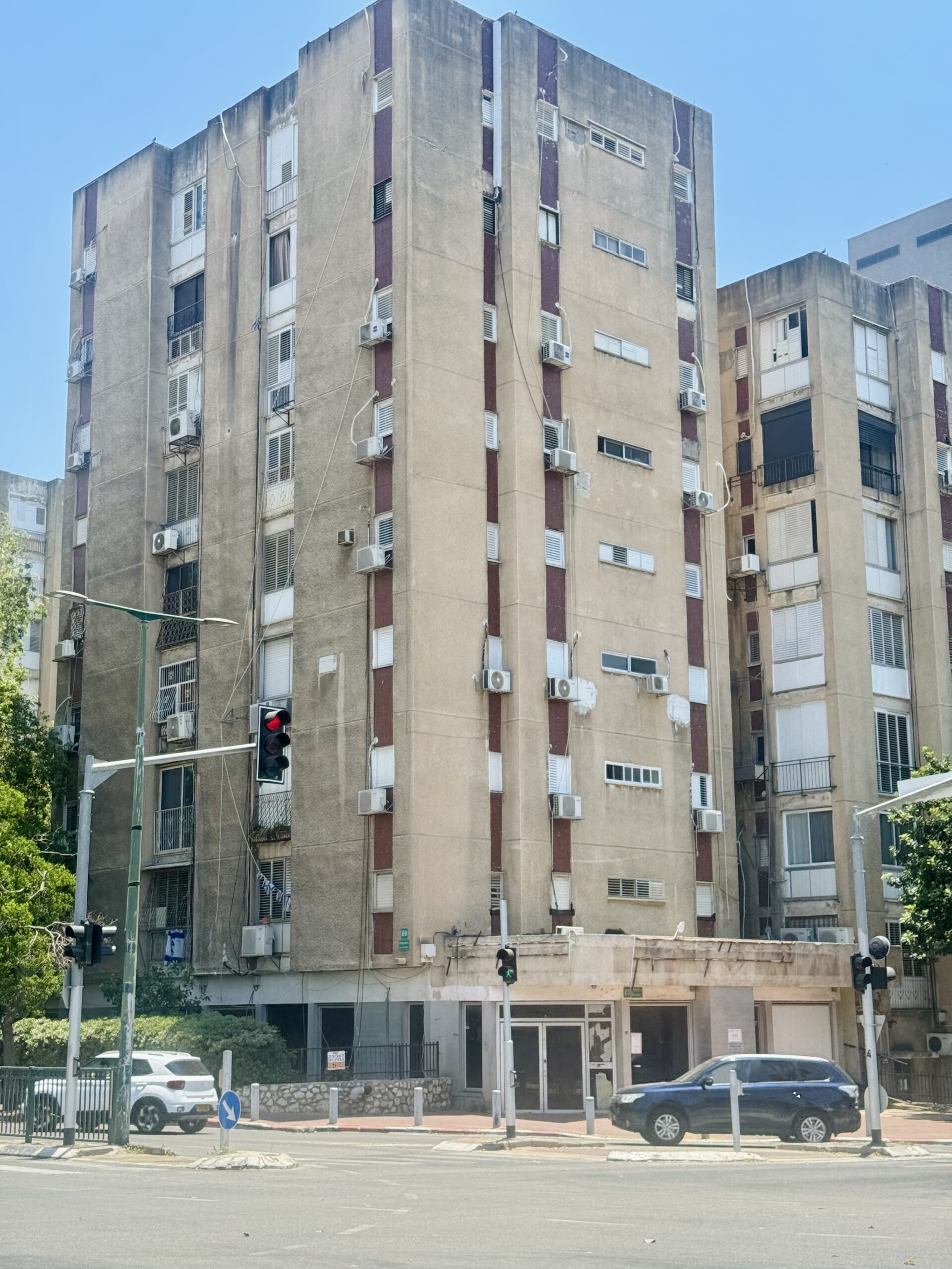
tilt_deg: +12.3
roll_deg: +0.5
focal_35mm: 48
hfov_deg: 30.3
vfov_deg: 39.7
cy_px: 634
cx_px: 476
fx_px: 1760
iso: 64
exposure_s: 1/1287
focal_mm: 6.76
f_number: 1.78
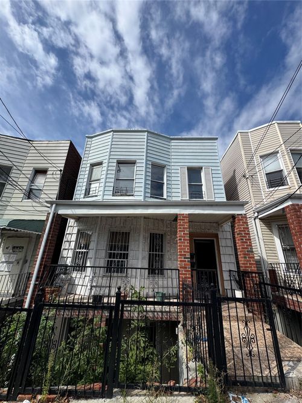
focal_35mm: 14
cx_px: 151
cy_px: 202
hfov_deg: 85.7
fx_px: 163
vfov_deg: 102.1
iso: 50
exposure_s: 1/2674
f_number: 2.2
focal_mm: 2.22
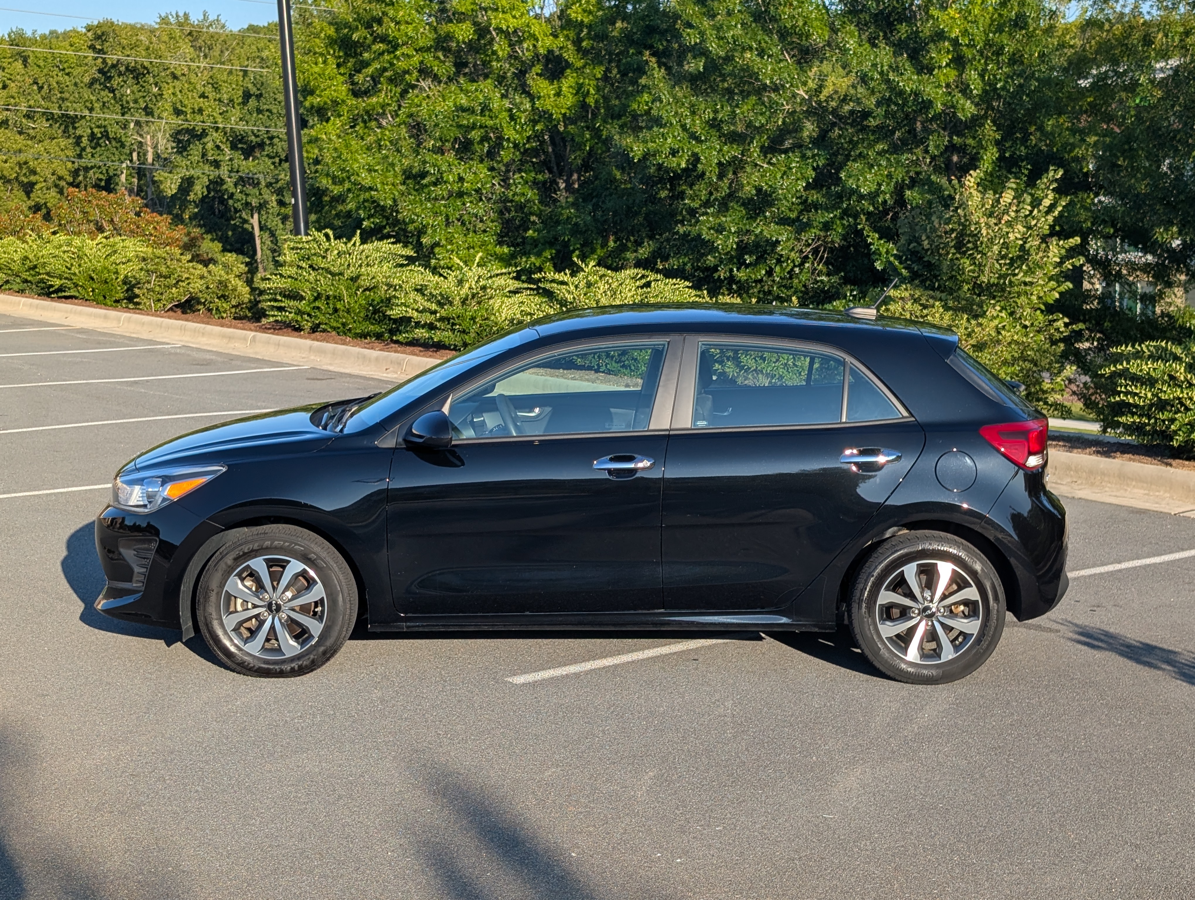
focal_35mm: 49
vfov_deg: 29.7
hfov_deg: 38.9
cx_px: 598
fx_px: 1694
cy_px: 450
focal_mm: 6.9
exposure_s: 1/760
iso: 19
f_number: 1.68
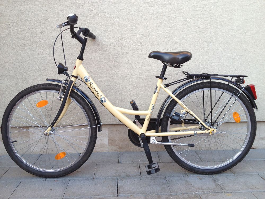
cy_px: 100
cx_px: 132
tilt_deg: -11.1
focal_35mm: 35
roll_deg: +0.3
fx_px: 268
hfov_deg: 52.6
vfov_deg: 40.7
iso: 50
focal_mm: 4.28
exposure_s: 1/120
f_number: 2.4
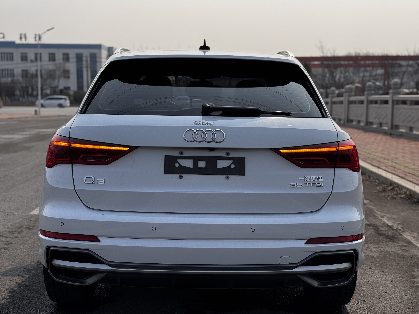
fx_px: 581
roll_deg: +0.5
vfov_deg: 30.3
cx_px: 210
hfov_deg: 39.7
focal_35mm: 48
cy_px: 157
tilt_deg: -6.1
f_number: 1.78
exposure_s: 1/4975
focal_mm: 6.76
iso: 64
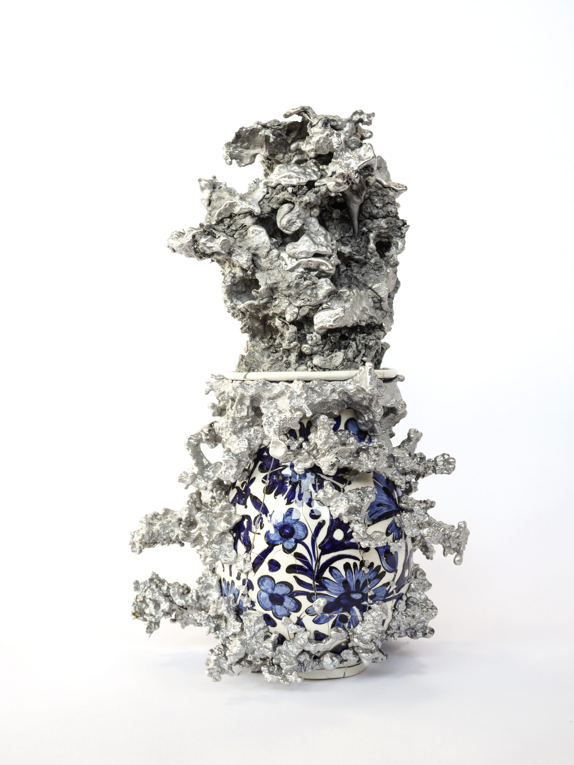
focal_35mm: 44
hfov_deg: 32.9
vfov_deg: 42.9
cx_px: 287
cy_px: 382
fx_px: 973
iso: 250
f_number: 5.6
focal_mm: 22
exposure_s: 1/60
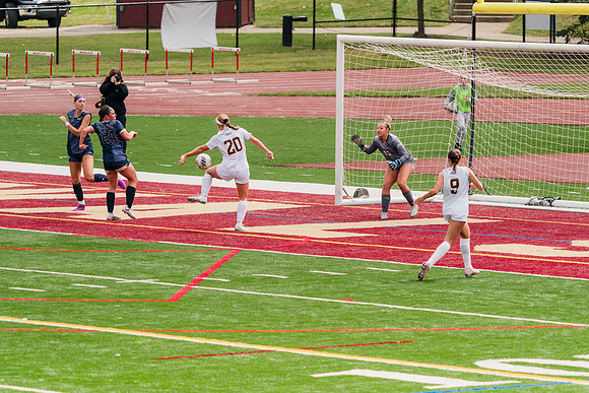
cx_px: 294
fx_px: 4877
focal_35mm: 298
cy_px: 196
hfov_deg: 6.9
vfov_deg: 4.6
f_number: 5.6
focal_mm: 298
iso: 400
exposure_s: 1/1600
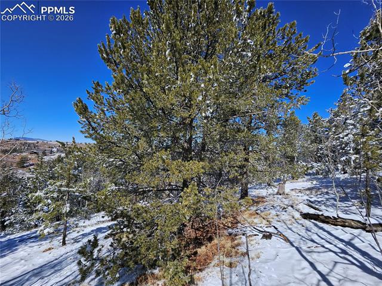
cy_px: 143
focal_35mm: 13
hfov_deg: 106.2
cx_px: 191
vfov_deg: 89.8
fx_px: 143
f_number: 2.2
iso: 32
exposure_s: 1/1718
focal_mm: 1.74
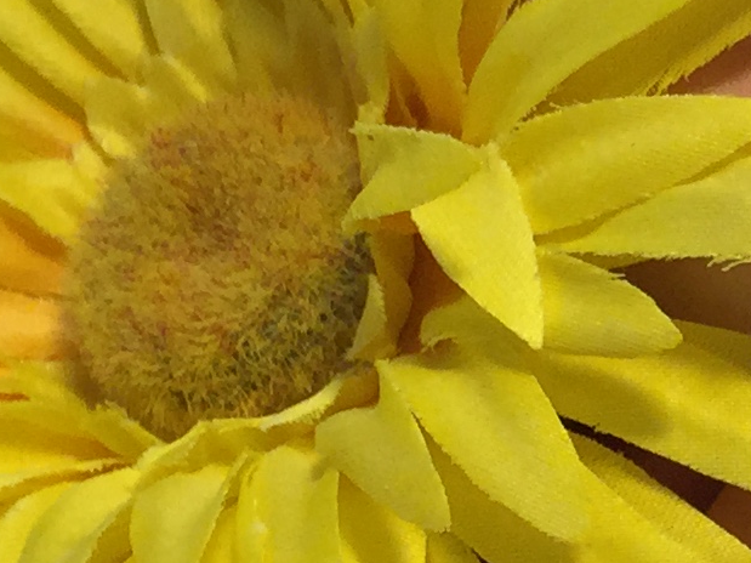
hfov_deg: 12.4
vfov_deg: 9.7
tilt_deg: -42.7
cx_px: 1054
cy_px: 480
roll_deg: -0.9
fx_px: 3319
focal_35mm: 153
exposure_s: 1/120
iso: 40
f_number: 2.2
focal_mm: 4.15
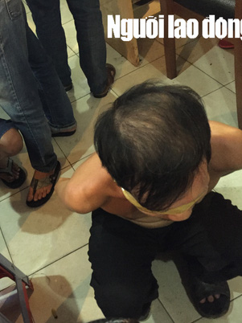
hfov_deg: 35.6
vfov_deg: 47.9
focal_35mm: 39
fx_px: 364
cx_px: 50
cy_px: 162
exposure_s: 1/17
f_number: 2.2
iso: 640
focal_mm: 4.15
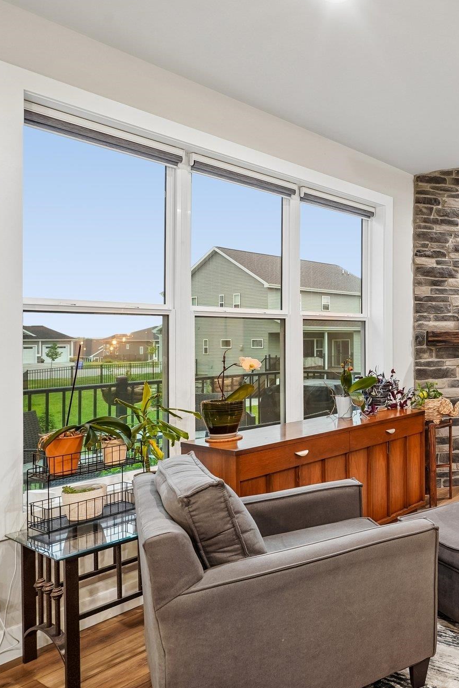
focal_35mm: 25
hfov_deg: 39.4
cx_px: 532
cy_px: 334
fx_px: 478
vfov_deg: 71.5
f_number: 8
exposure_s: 1/5
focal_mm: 16
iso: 400
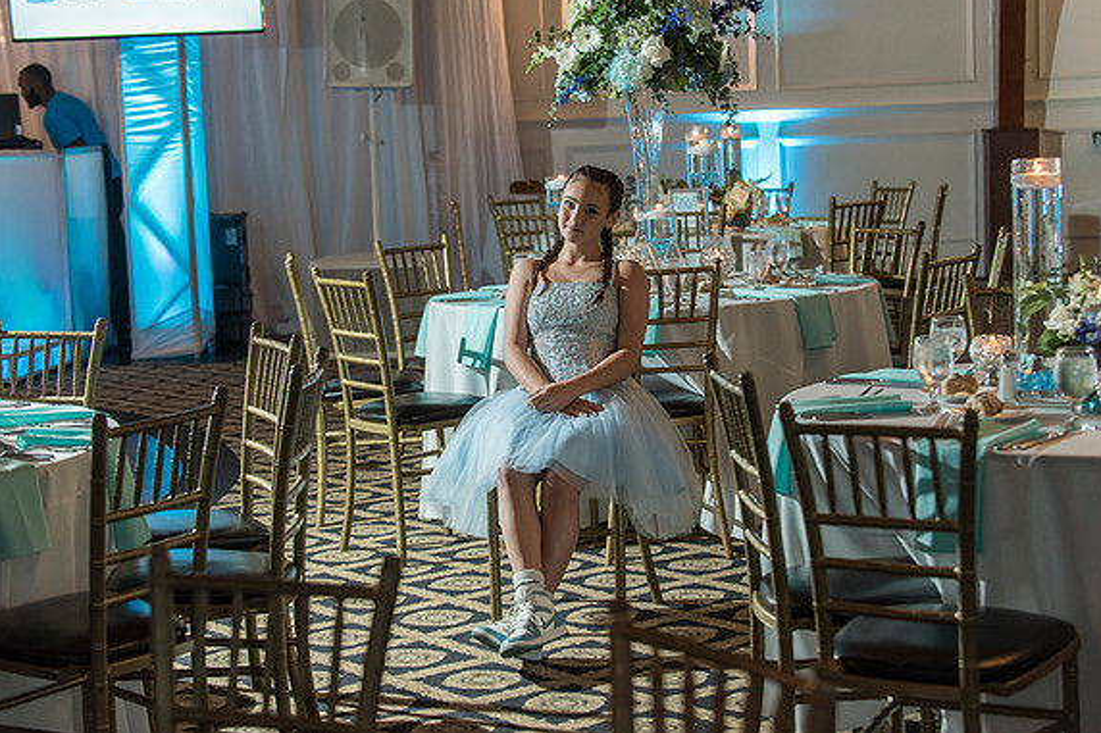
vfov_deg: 18.4
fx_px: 2262
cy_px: 349
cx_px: 533
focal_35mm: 74
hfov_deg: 27.4
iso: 1250
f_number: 4
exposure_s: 1/100
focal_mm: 70
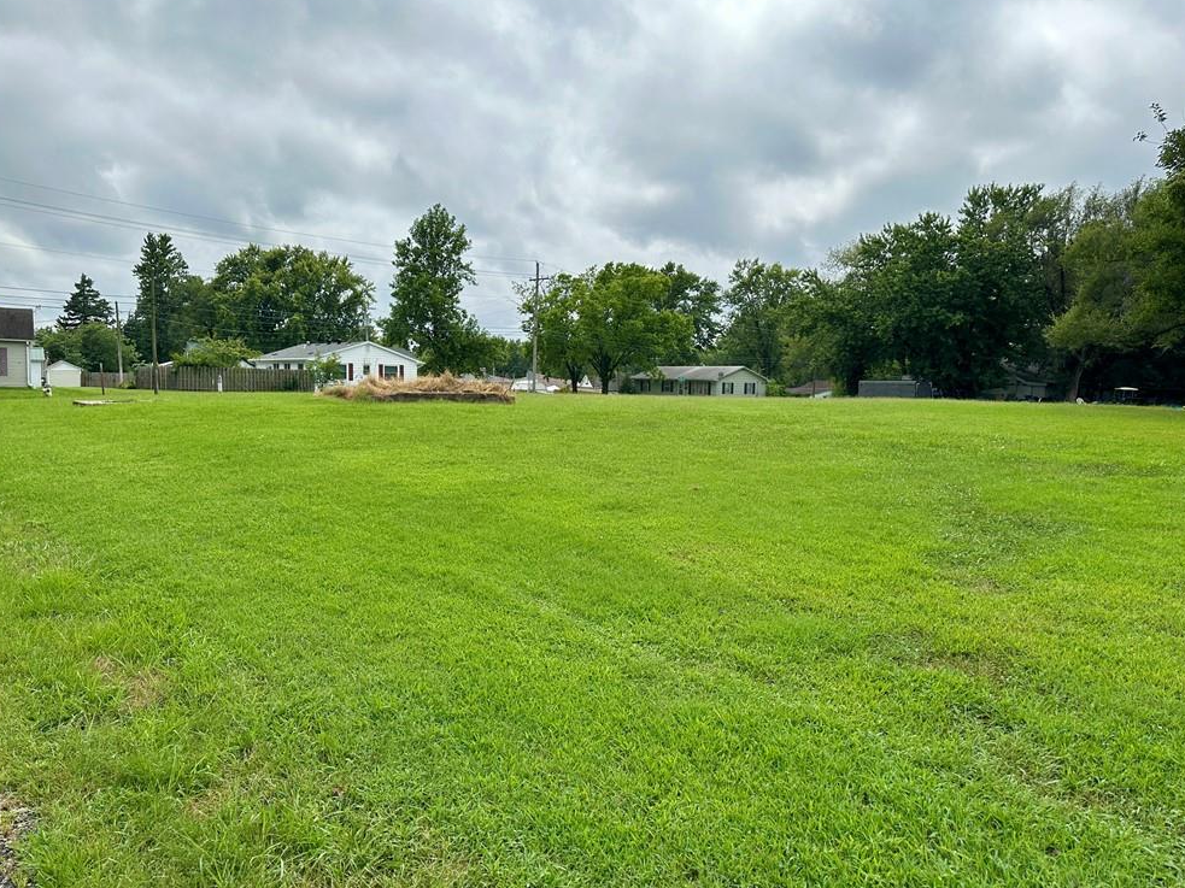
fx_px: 856
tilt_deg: -4.6
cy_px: 445
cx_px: 583
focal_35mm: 25
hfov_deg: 69.4
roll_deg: -1.1
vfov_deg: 54.9
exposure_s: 1/6211
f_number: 1.78
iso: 80
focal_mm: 6.86
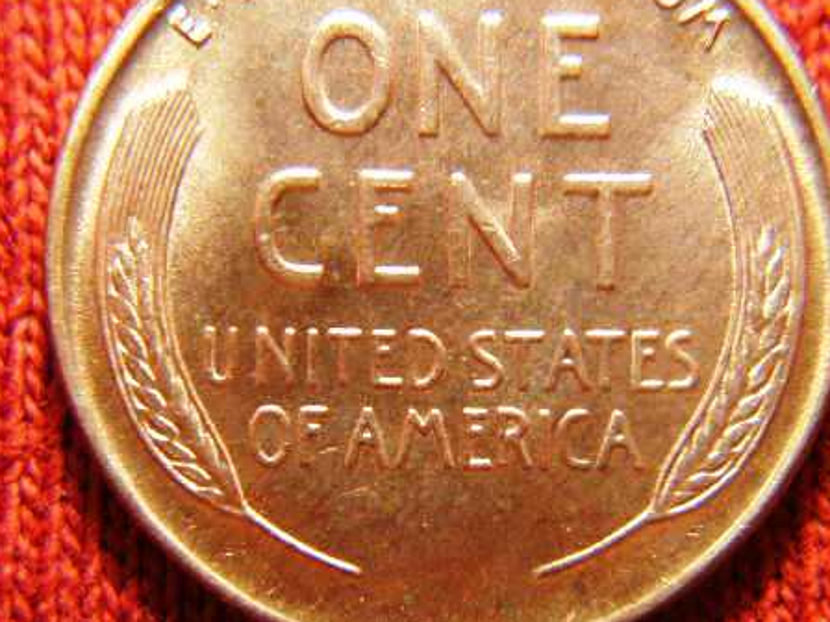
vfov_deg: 29.1
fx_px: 1199
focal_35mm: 50
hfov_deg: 38.1
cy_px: 276
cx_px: 463
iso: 140
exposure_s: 1/3
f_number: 2.8
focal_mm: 5.8
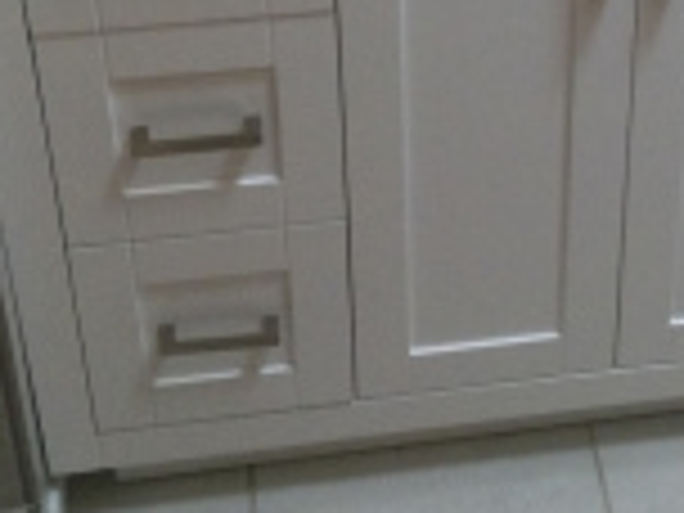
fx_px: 1719
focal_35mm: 87
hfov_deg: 22.1
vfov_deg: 16.3
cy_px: -90
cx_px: 578
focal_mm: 3.3
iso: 50
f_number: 2.4
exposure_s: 1/30
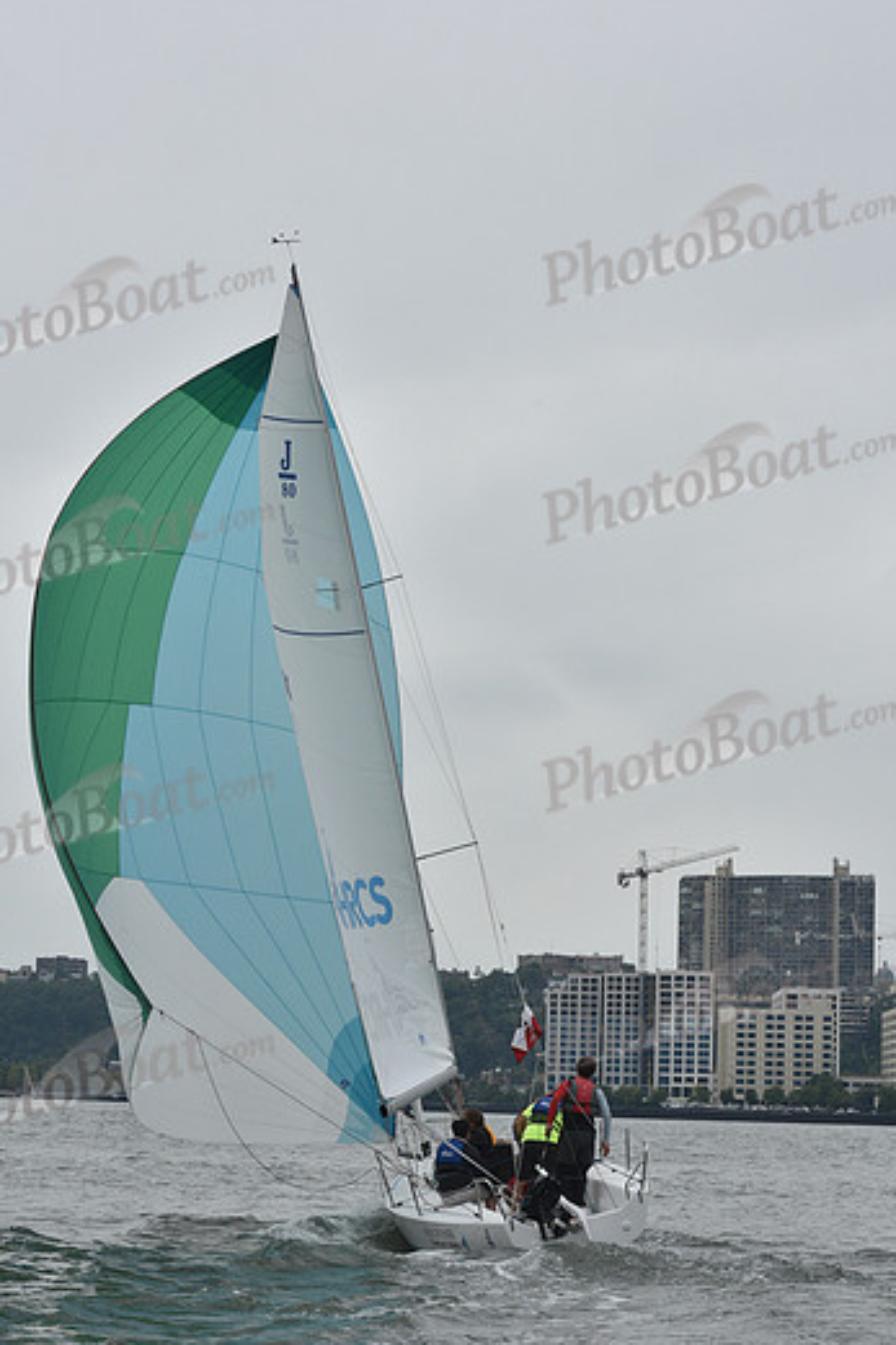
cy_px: 648
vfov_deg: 26.0
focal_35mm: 78
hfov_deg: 17.5
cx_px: 409
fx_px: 2914
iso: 400
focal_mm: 70
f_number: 11
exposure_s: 1/800
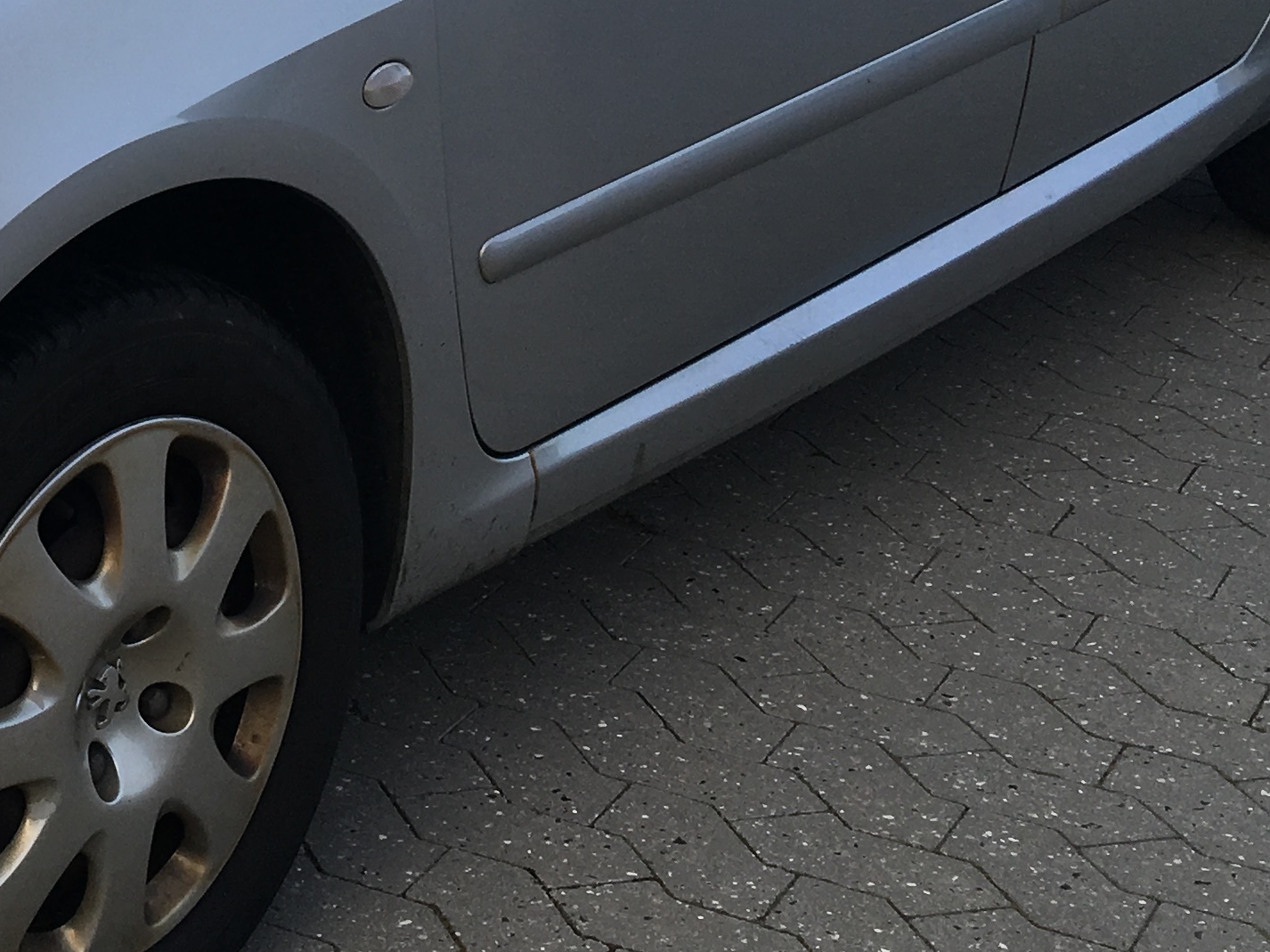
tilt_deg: -11.0
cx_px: -85
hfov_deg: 22.6
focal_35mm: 82
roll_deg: -0.1
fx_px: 3008
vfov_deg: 17.4
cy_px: -70
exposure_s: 1/187
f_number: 2.2
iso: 25
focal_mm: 4.15
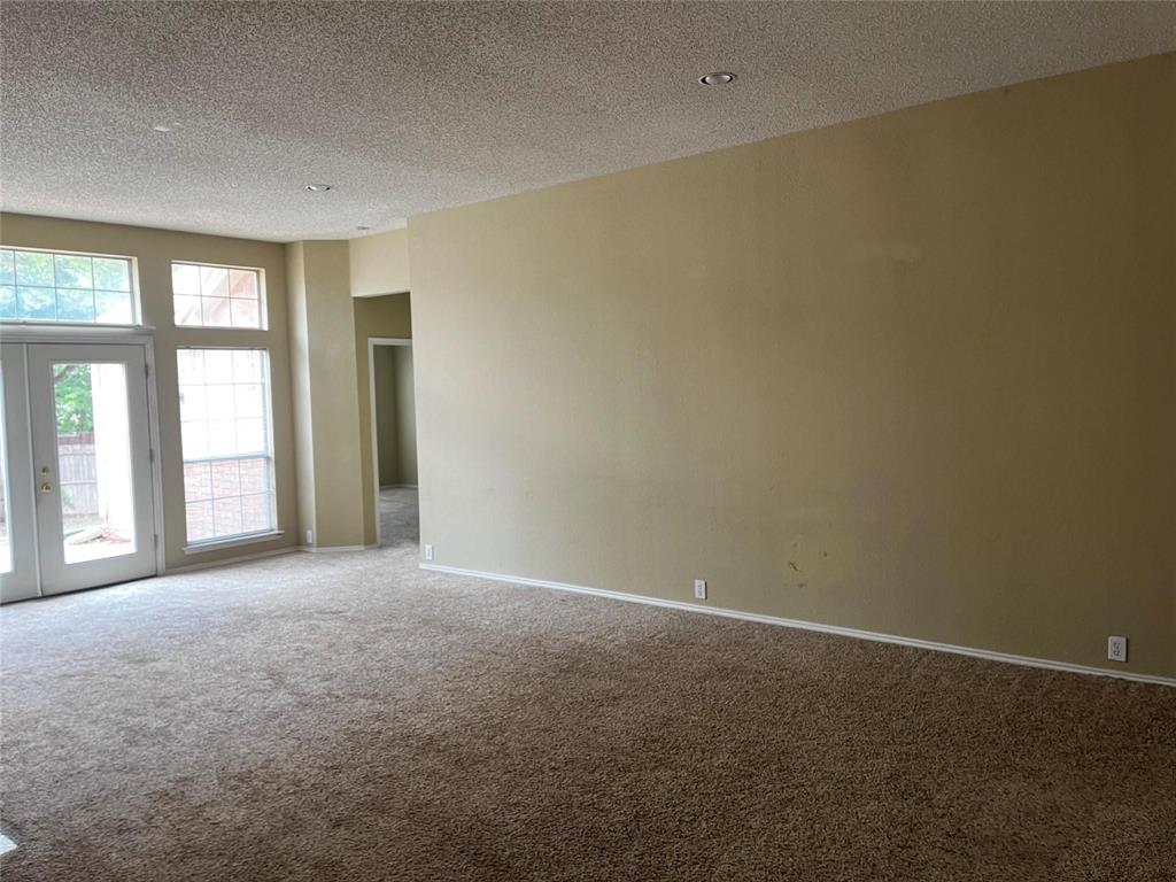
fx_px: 883
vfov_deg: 53.1
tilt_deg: -2.4
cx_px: 588
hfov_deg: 67.3
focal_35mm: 26
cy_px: 441
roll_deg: +1.9
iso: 200
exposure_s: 1/60
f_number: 1.6
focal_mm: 5.1
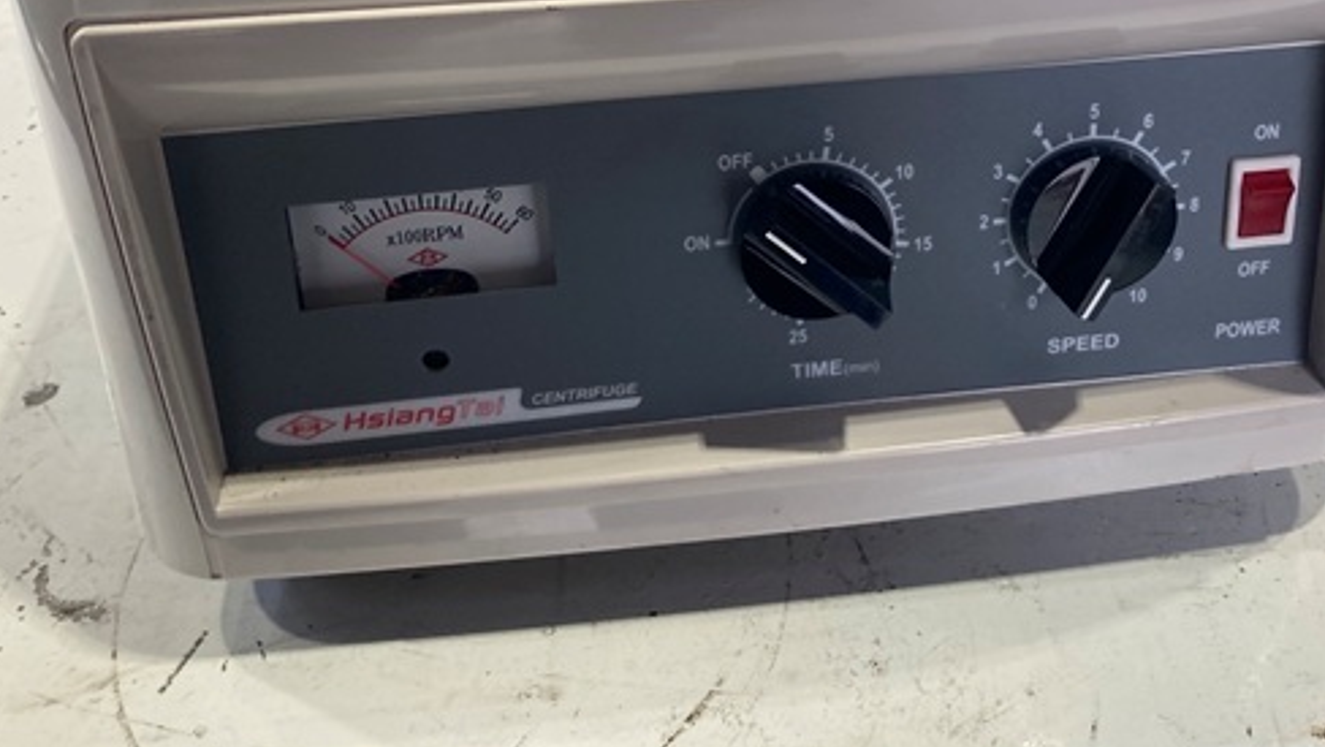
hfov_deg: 50.3
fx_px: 1406
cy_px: 125
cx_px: 763
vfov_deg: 28.9
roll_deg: -0.1
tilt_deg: -35.9
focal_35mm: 40
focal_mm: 3.99
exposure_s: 1/60
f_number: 1.8
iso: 64
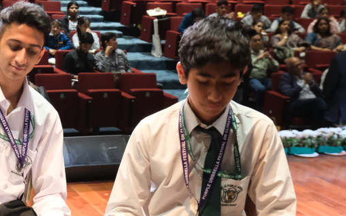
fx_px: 745
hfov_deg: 24.1
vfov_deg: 16.3
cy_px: 191
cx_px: -53
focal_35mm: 79
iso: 3200
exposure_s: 1/28
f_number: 4.2
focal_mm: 22.1
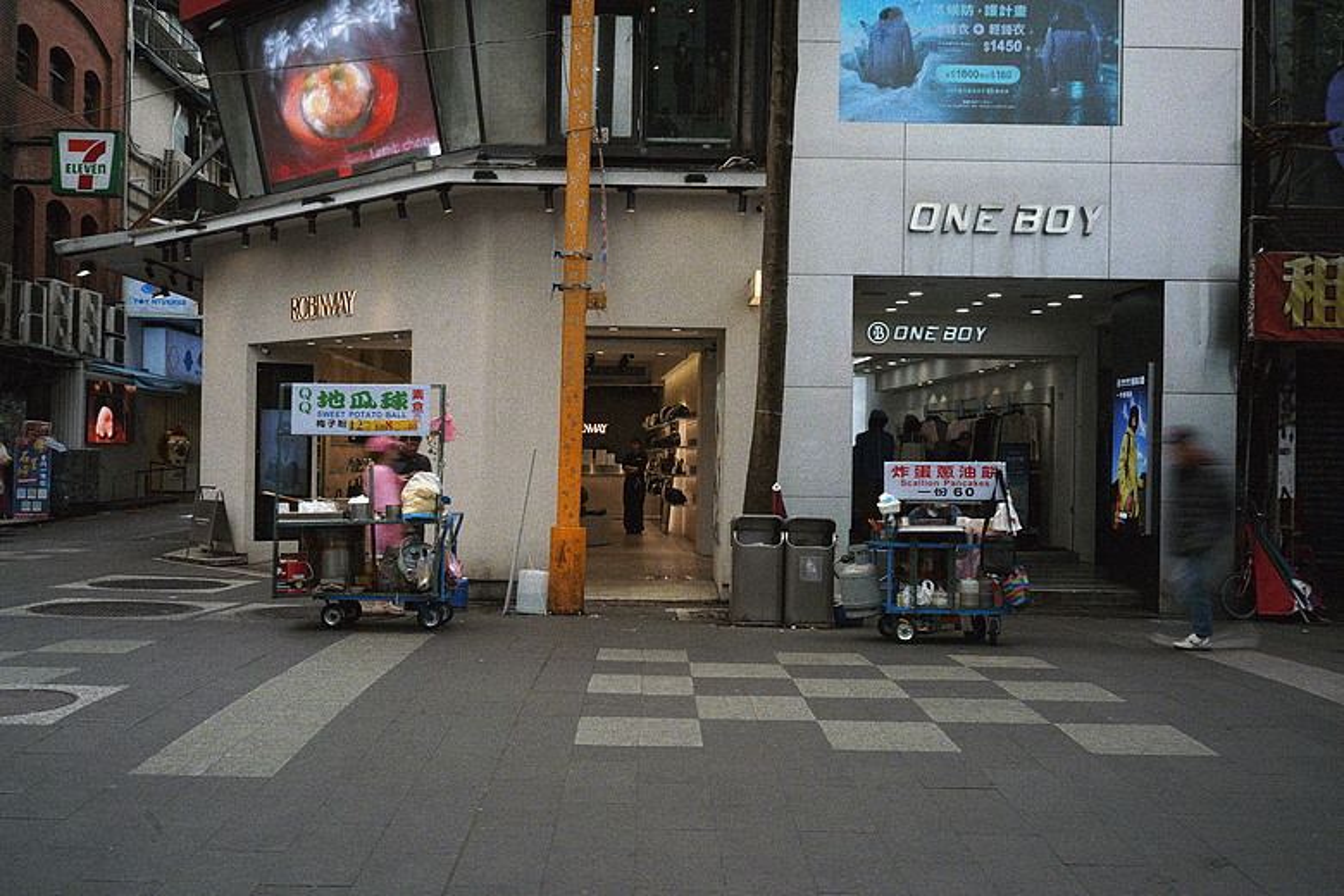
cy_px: 448
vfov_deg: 37.9
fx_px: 1307
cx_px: 672
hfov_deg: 54.4
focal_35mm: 35
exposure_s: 1/2
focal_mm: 35
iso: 50
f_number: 16
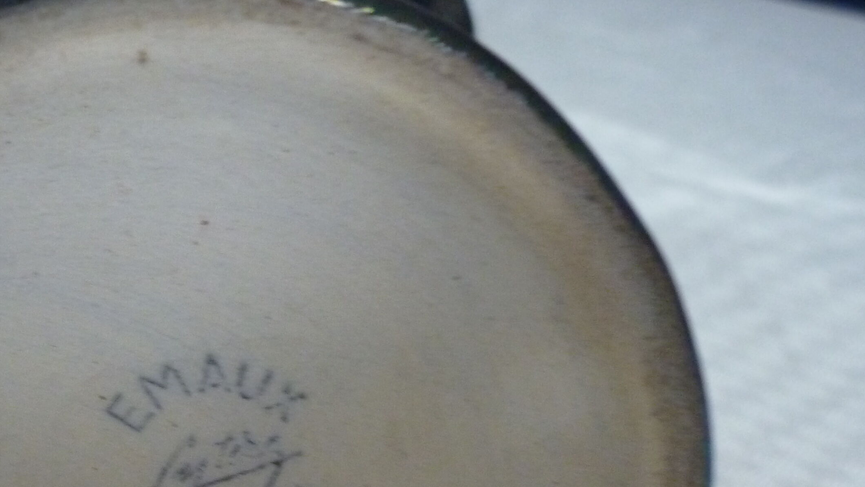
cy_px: 477
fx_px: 1422
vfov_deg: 18.9
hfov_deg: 33.2
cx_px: 216
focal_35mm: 62
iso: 400
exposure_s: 1/10
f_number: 2.8
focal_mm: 5.5
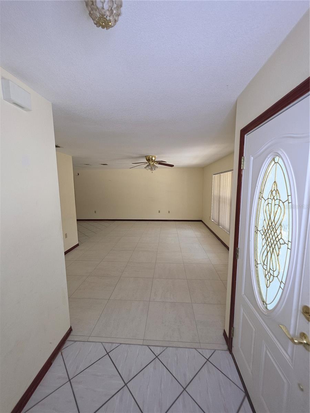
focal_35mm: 13
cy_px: 206
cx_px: 155
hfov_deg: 89.9
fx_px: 155
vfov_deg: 106.2
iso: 50
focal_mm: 2.2
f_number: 1.9
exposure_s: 1/60
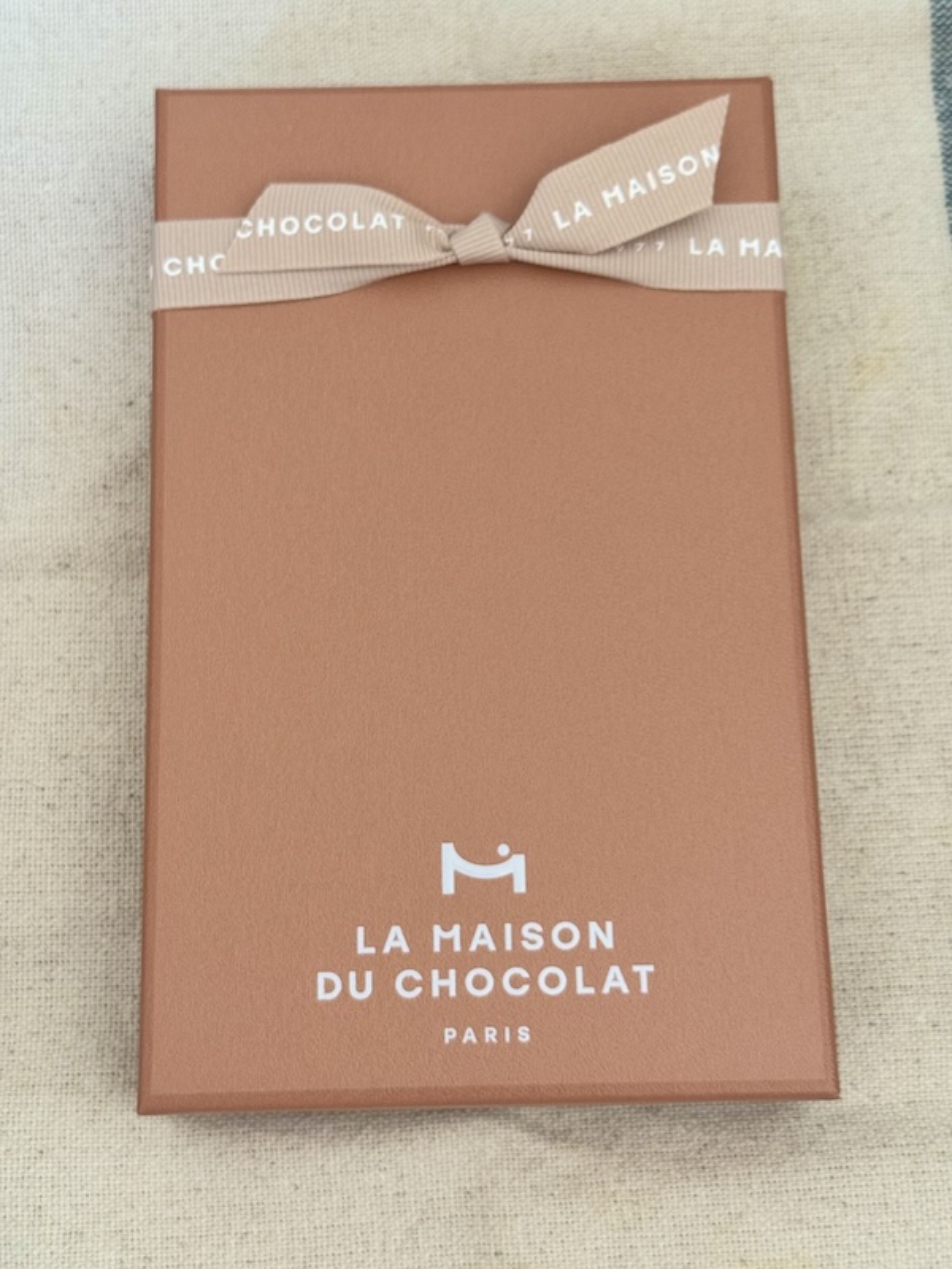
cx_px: 476
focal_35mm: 48
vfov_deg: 39.7
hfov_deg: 30.3
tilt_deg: -75.8
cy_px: 634
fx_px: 1760
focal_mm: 6.76
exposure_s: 1/60
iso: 125
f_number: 1.78
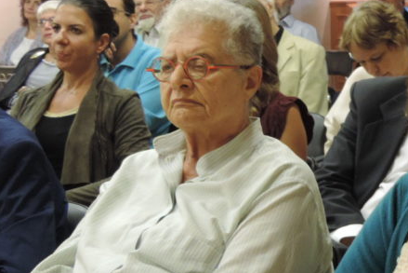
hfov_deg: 17.5
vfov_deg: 12.0
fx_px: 1292
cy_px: 181
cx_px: 413
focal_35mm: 114
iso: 400
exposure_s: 1/15
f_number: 3.5
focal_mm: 8.3
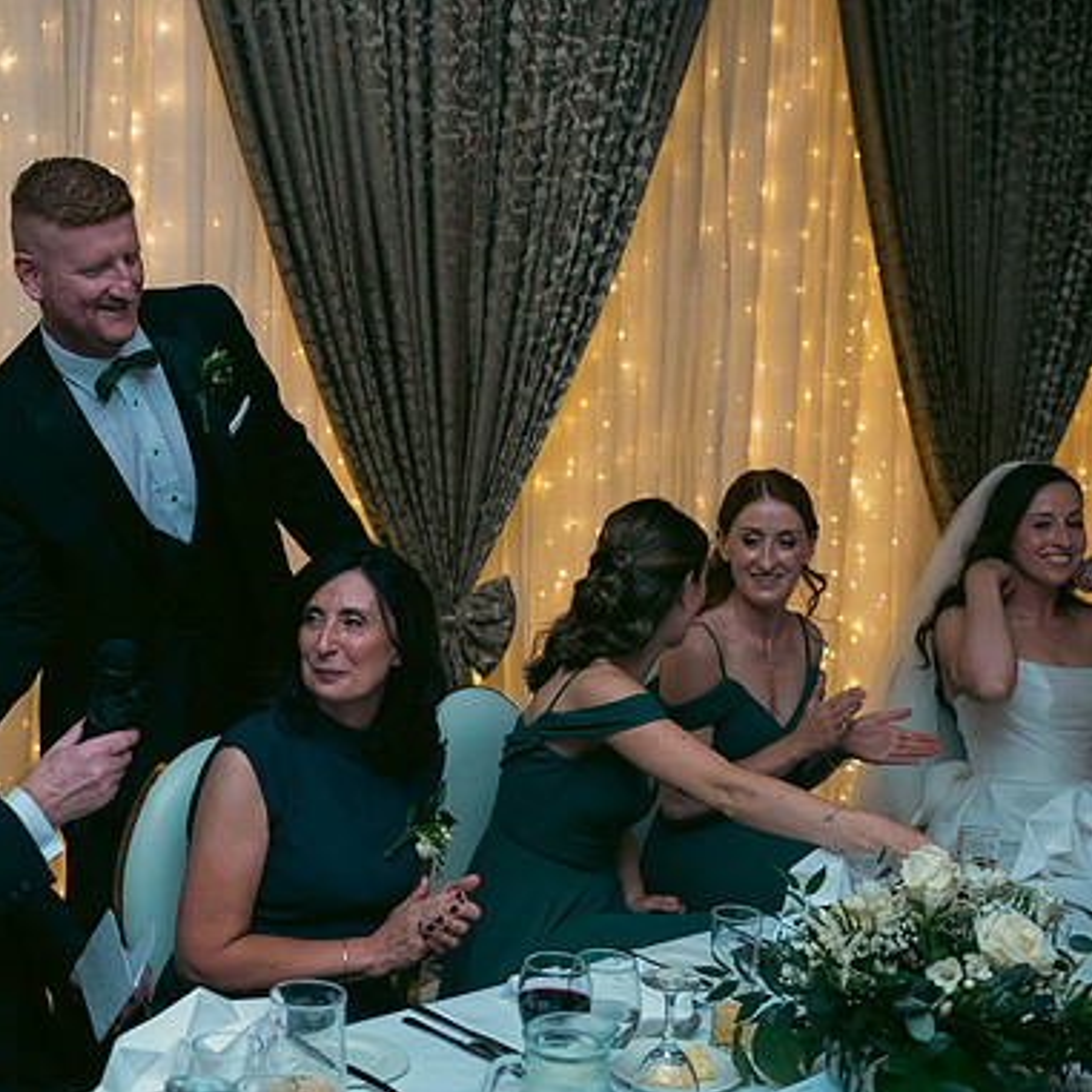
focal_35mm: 57
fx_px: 2034
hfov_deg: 29.8
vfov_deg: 30.0
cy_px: 552
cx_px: 367
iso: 800
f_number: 3.5
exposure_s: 1/160
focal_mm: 44
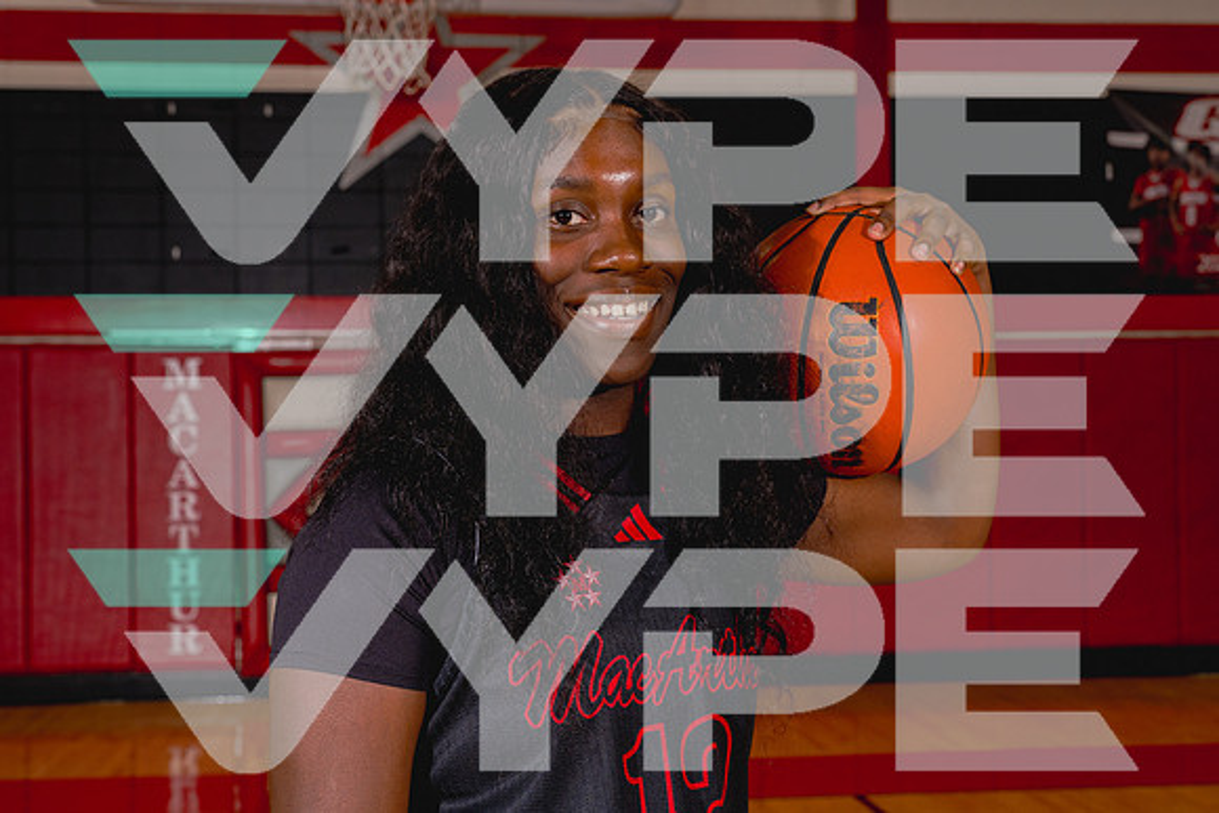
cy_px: 406
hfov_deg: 37.5
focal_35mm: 53
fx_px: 1795
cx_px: 610
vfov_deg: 25.5
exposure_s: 1/250
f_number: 8
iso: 800
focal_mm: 53
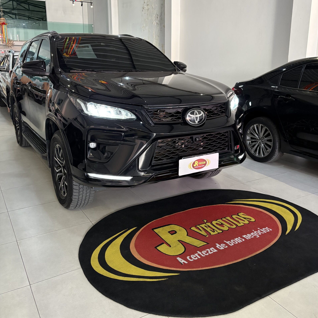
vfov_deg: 52.3
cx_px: 160
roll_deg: -0.1
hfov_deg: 52.5
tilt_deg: -12.7
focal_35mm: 31
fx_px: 322
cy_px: 136
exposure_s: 1/60
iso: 320
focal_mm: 5.96
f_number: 1.6
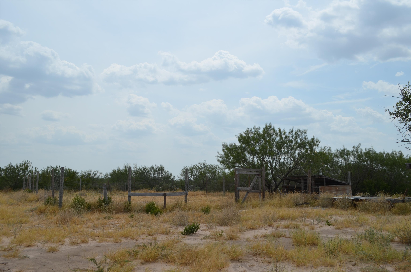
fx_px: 376
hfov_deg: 57.3
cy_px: 136
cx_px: 206
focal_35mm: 33
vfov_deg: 39.8
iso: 100
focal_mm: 22
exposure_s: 1/320
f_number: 9
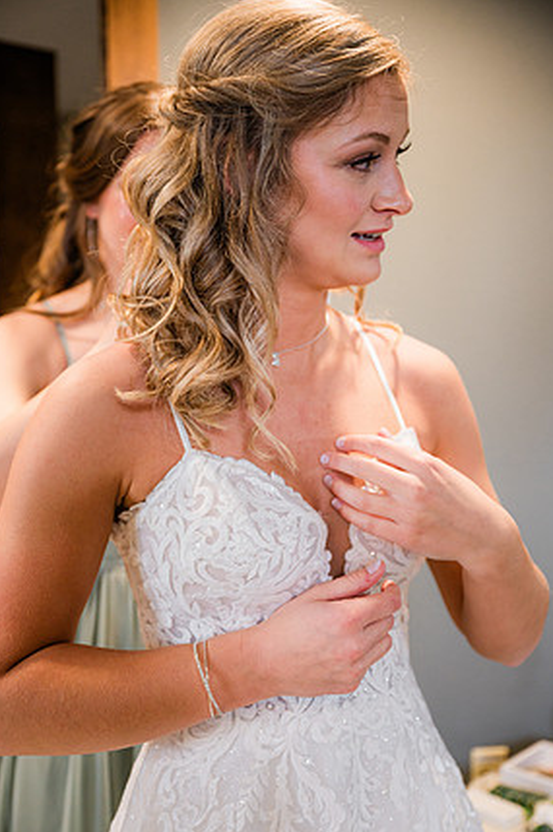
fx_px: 993
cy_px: 419
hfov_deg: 31.1
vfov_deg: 45.5
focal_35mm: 43
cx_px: 280
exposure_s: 1/125
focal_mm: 41
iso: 500
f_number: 2.8
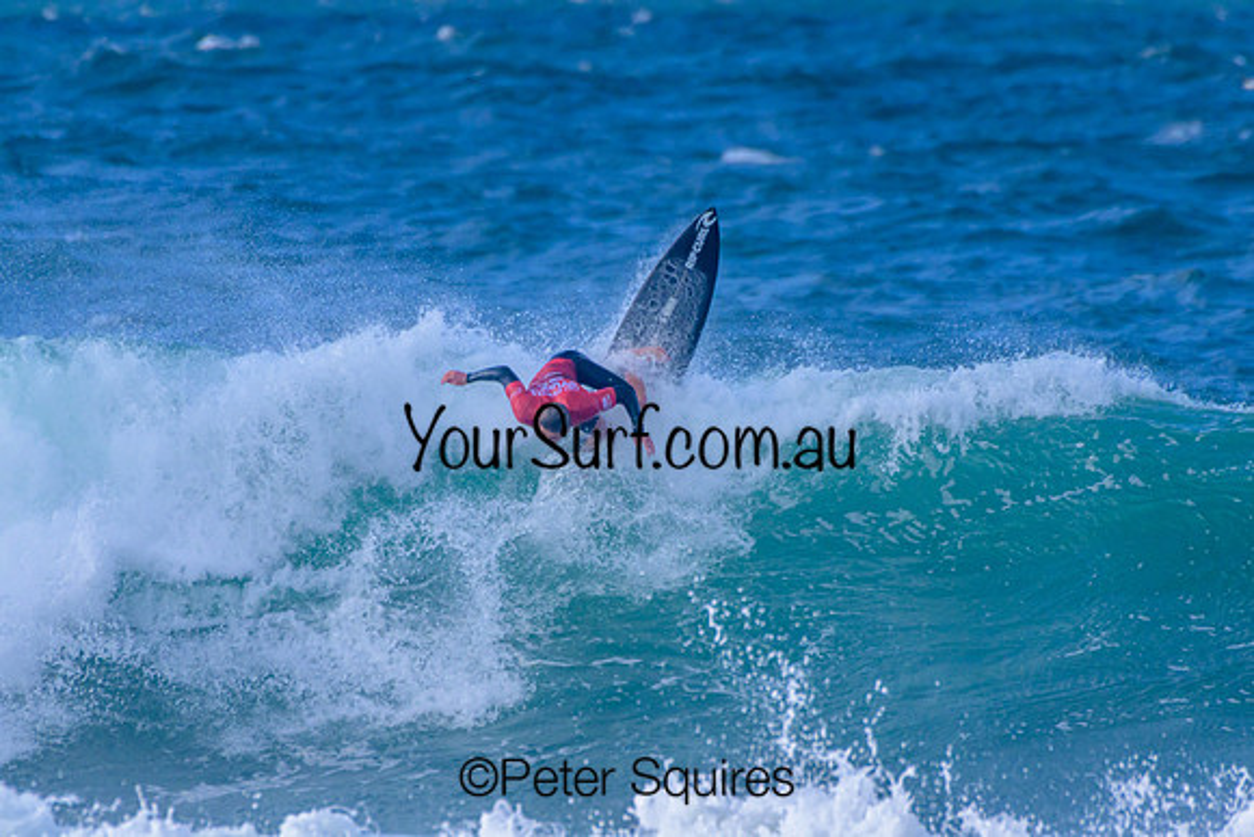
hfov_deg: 2.1
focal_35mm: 1000
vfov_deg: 1.4
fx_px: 34840
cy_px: 418
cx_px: 627
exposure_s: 1/2500
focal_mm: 1000
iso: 1600
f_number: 11
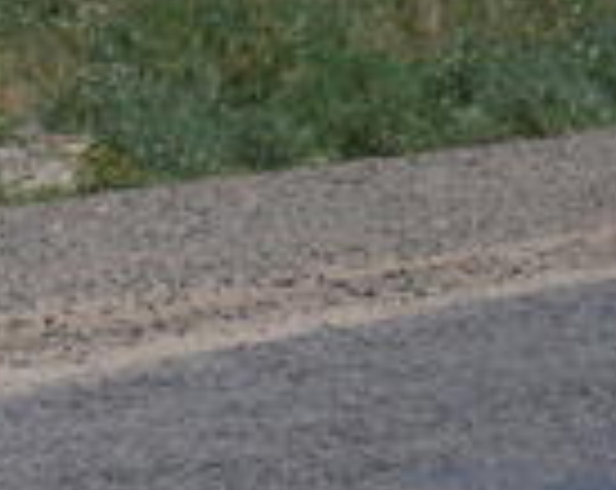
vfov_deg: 3.3
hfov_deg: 4.1
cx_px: -391
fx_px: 8478
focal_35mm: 466
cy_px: -512
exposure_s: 1/800
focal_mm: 16.8
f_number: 5.6
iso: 100
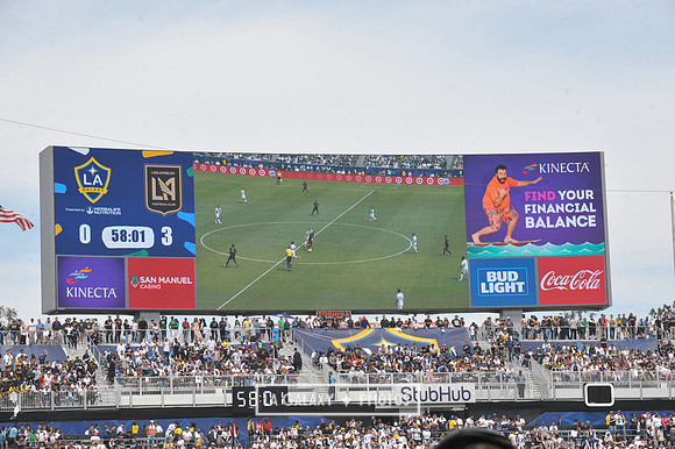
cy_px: 224
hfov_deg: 17.1
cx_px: 338
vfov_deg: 11.4
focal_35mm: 120
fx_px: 2249
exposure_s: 1/400
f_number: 10
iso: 320
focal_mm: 120
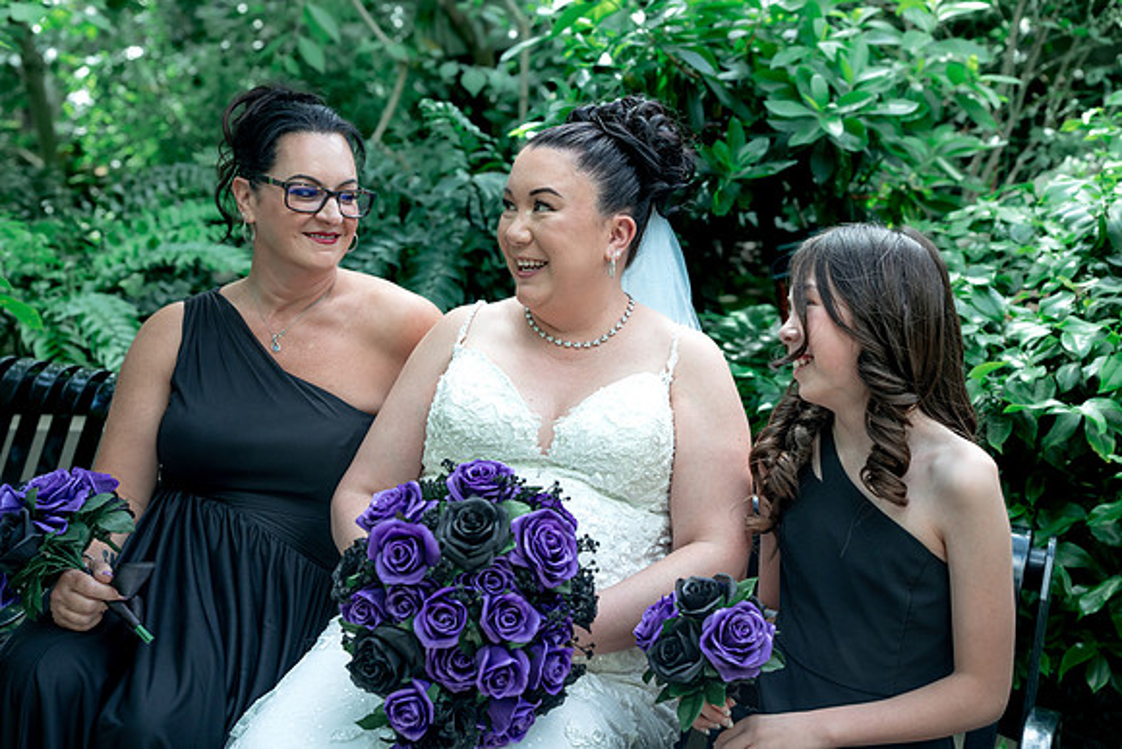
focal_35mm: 48
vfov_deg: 28.1
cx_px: 561
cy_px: 374
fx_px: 1496
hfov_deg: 41.1
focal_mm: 48
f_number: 3.5
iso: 200
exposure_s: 1/160
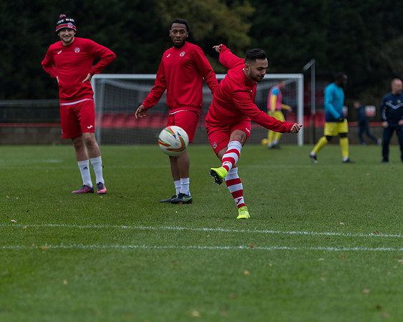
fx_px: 2737
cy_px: 161
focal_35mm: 230
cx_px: 228
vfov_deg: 6.7
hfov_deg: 8.4
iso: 800
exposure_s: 1/1000
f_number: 2.8
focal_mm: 135
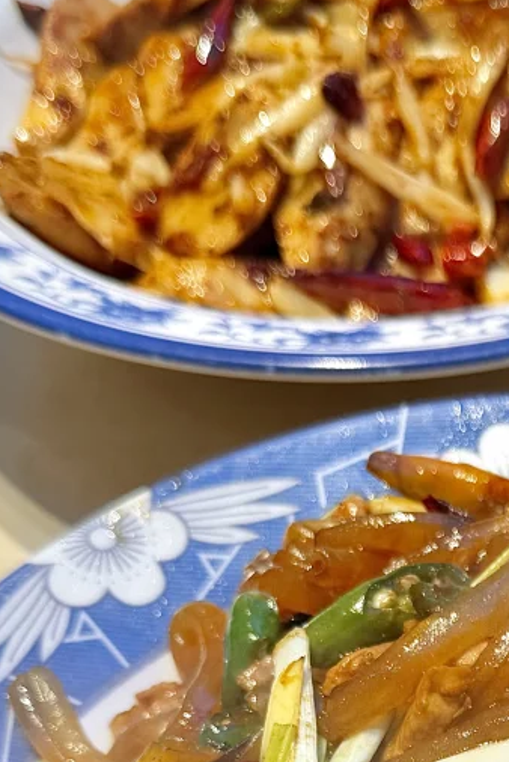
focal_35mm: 71
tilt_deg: -54.8
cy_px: 843
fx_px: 1504
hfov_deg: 18.4
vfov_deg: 26.2
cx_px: 578
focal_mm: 6.76
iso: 80
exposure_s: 1/370
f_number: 1.78
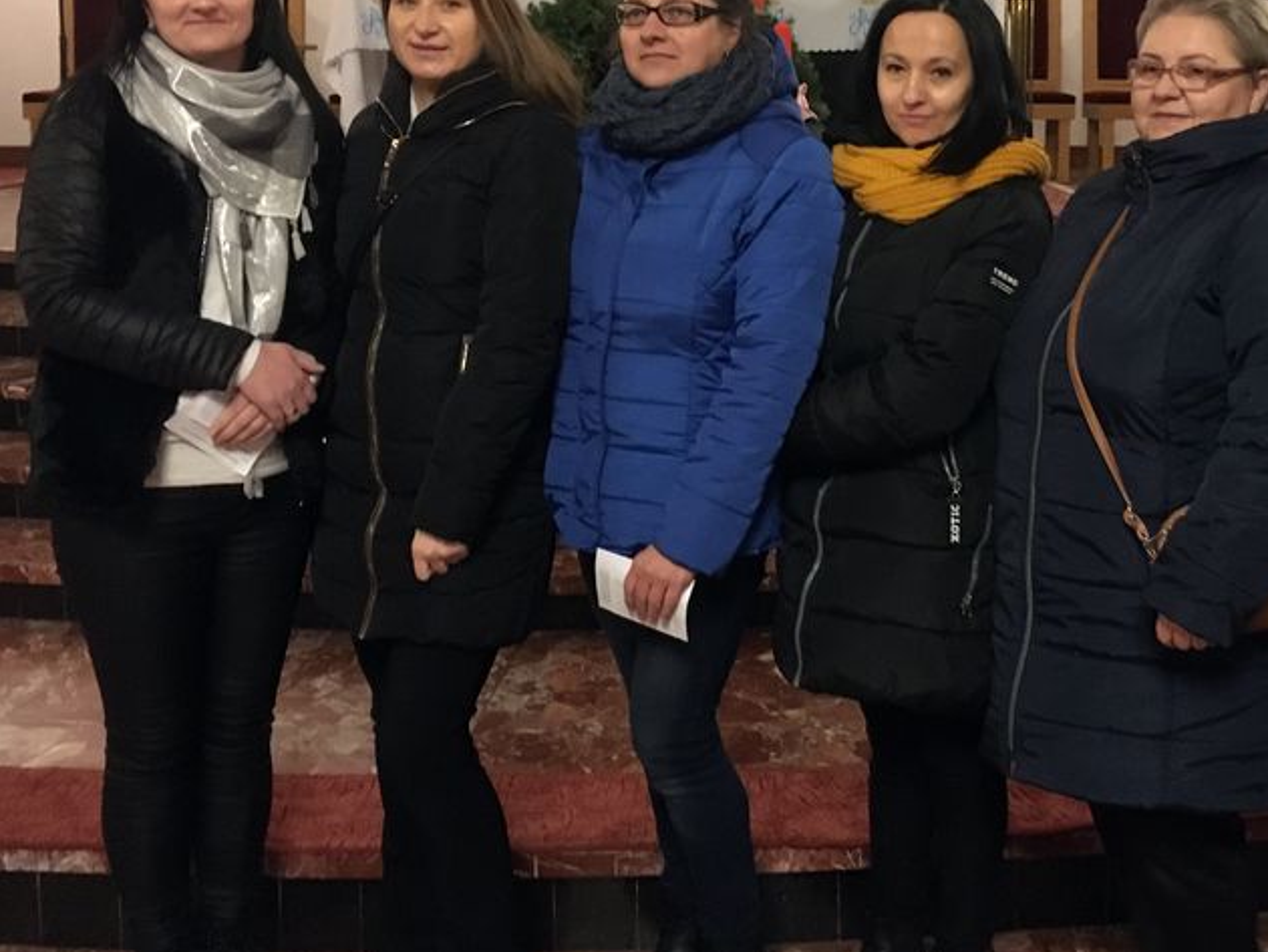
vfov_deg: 31.2
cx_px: 841
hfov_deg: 40.7
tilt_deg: -4.1
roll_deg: +0.7
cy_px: 288
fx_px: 1686
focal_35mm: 46
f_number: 2.2
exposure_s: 1/17
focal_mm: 4.15
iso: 400
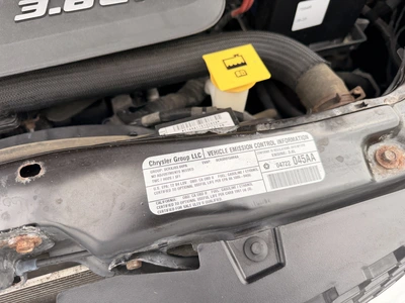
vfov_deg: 56.8
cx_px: 202
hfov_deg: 71.6
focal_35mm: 24
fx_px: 281
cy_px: 152
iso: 80
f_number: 1.78
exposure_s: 1/920
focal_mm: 6.76
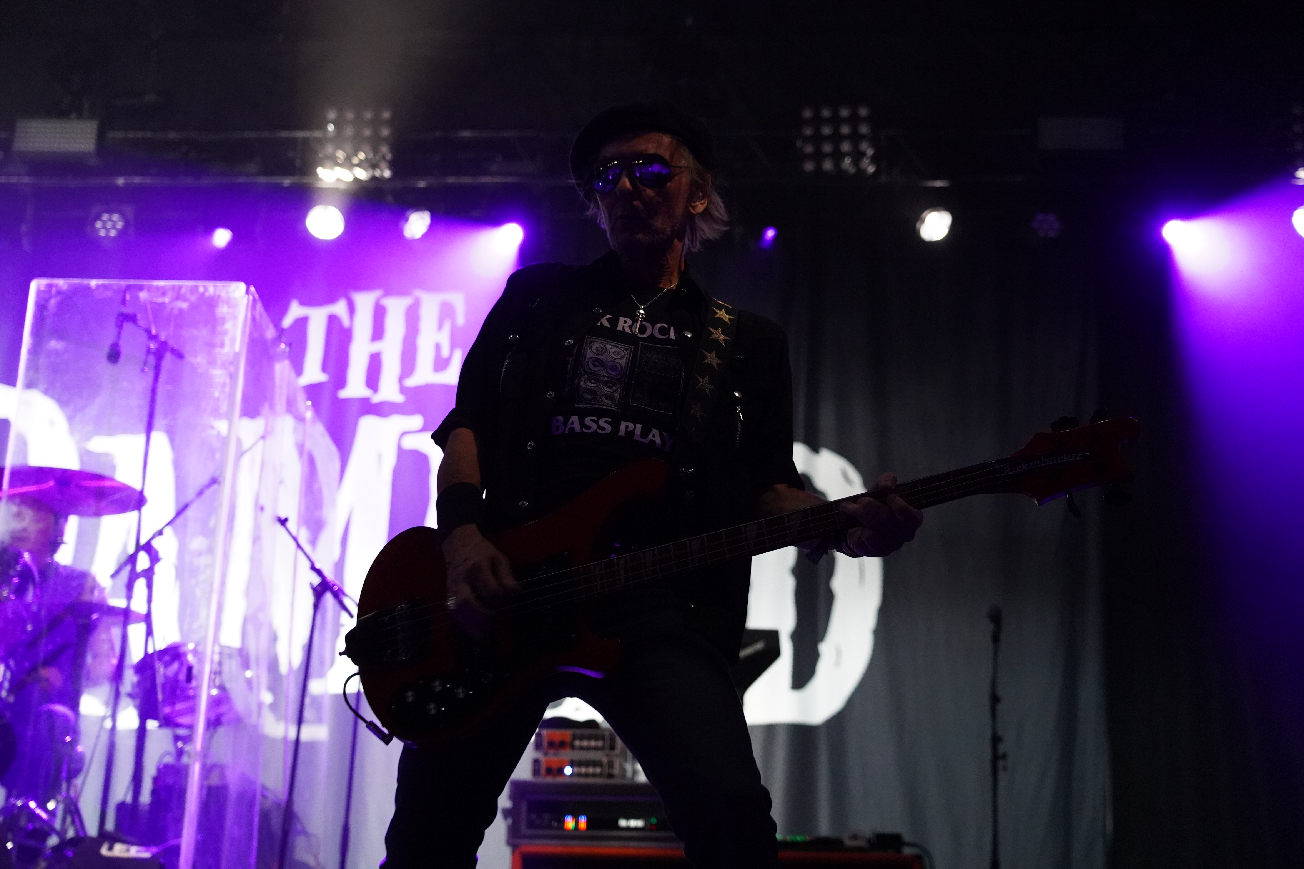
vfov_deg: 25.1
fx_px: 1956
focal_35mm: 54
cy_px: 434
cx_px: 652
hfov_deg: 36.9
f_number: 4
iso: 6400
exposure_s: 1/160
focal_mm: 54
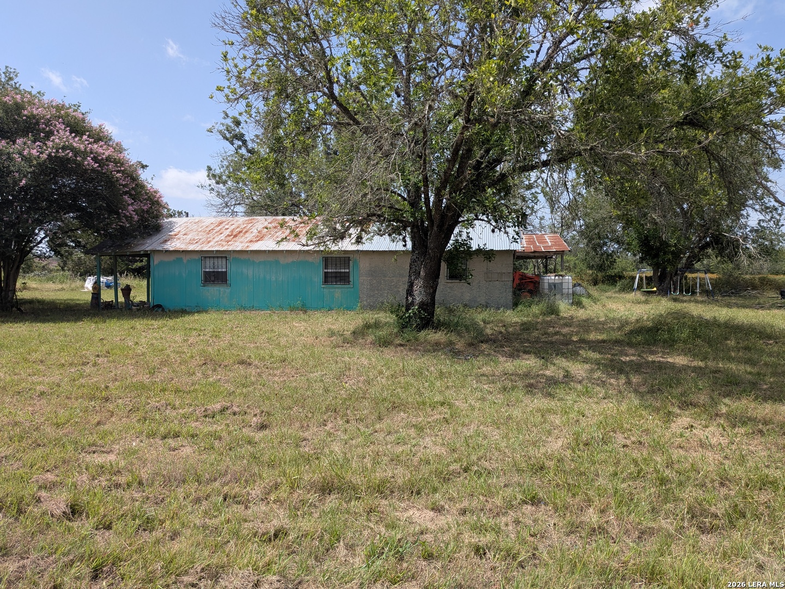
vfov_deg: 56.8
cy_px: 294
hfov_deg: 71.6
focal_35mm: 24
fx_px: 544
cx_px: 392
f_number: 1.7
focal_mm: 4.53
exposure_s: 1/1495
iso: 30
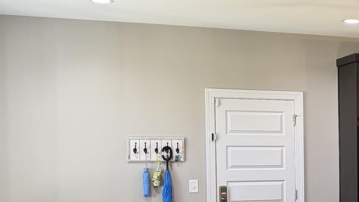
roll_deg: +0.1
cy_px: 172
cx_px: 447
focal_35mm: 82
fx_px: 780
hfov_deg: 23.4
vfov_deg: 14.6
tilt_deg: -2.4
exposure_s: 1/60
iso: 125
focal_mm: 6.76
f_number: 1.78
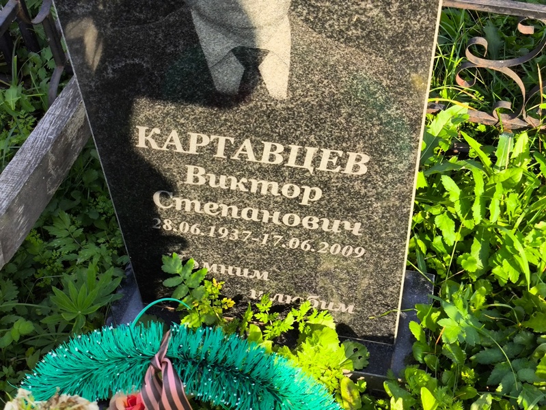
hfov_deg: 38.2
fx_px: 789
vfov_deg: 29.1
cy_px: 205
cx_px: 273
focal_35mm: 50
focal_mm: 4.71
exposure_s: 1/334
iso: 50
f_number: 1.7
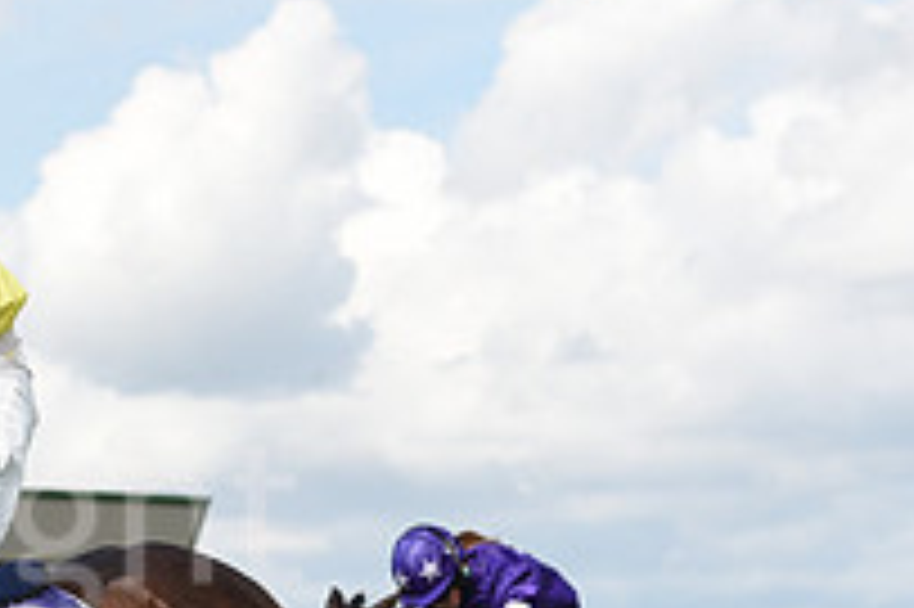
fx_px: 6164
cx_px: 23
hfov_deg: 8.4
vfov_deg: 5.6
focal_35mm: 243
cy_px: 804
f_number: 5.6
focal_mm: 85
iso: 400
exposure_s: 1/2000
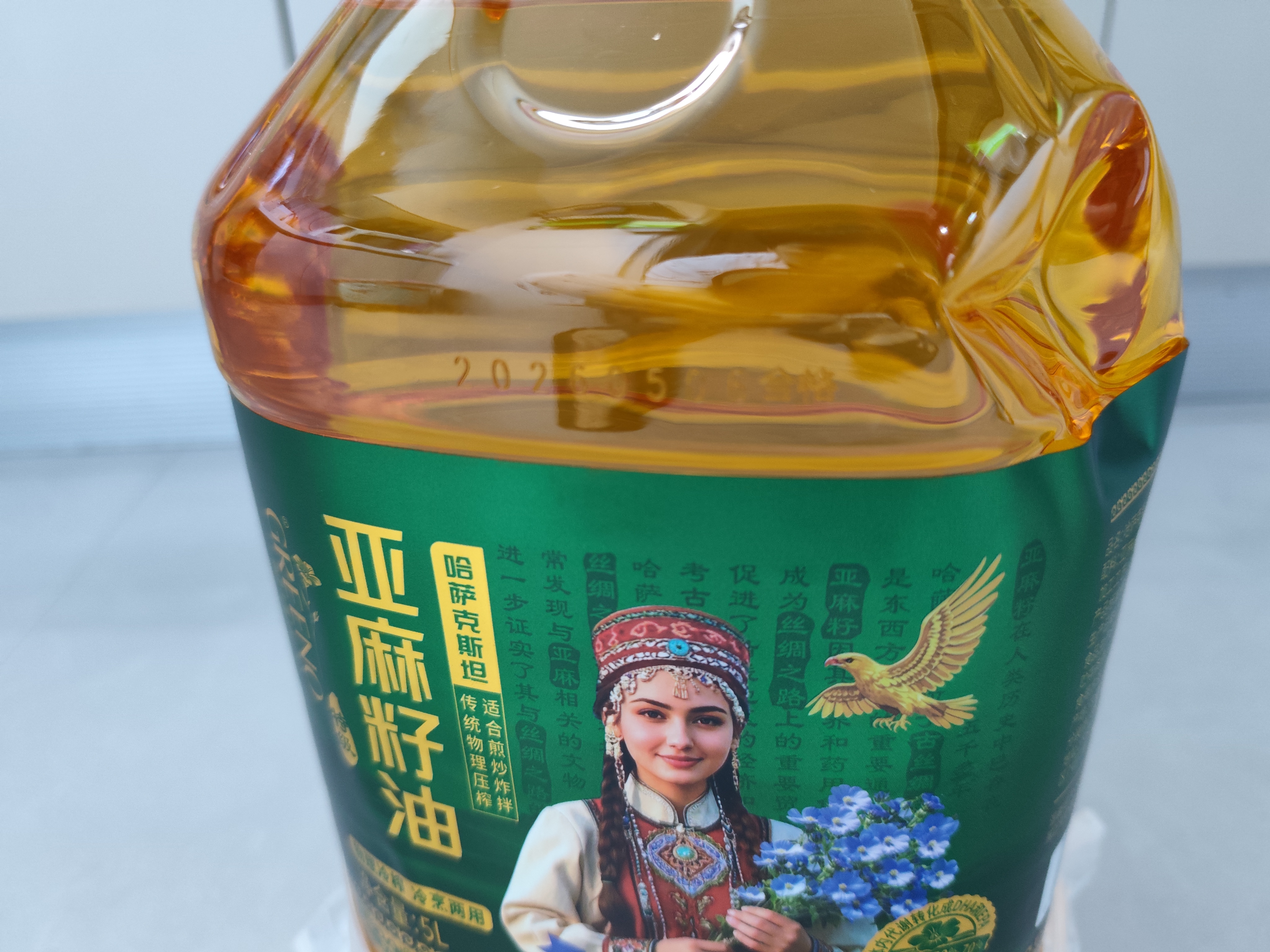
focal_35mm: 24
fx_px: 881
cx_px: 635
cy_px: 476
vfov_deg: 56.8
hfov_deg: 71.6
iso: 500
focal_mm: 5.84
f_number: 1.6
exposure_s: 1/50
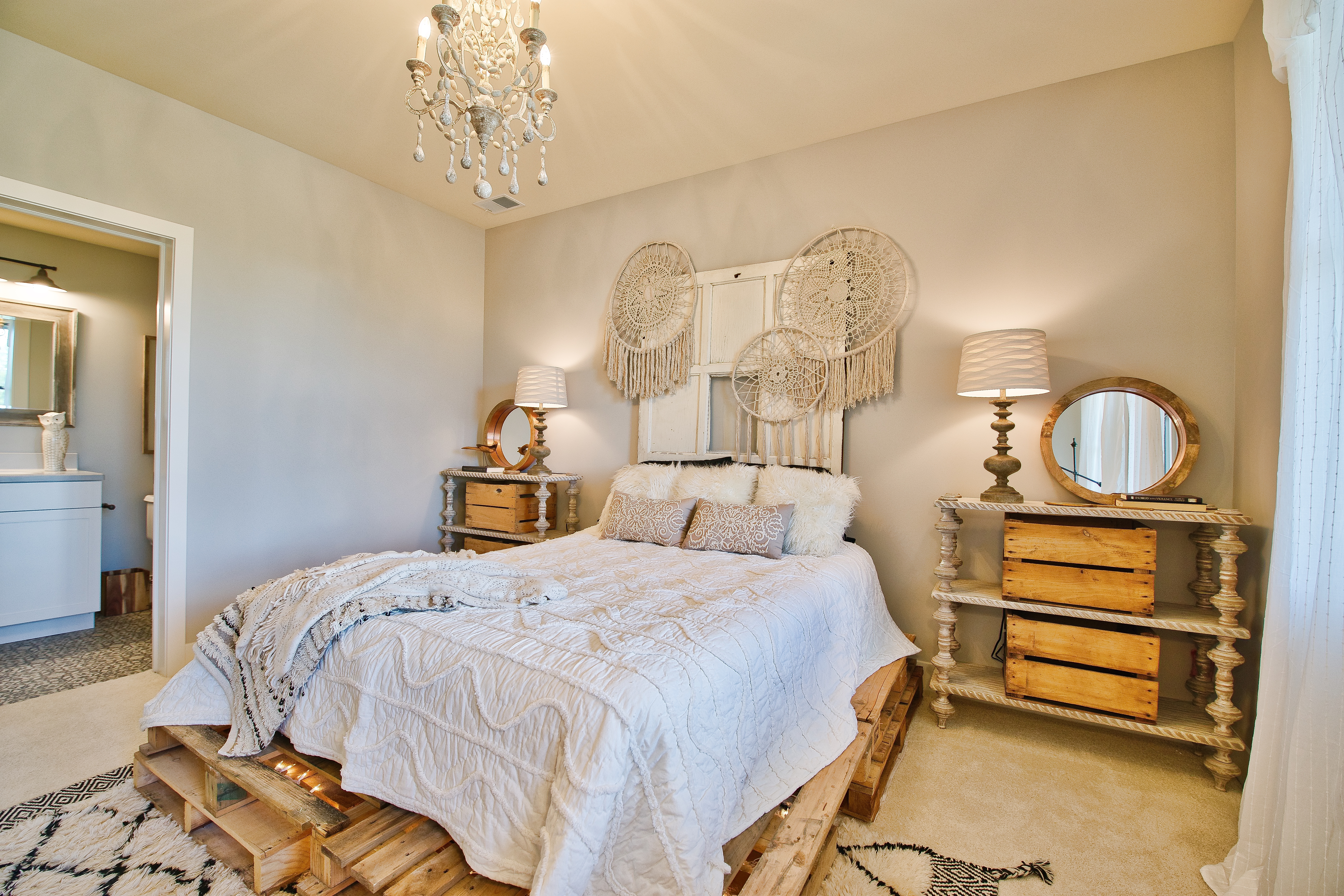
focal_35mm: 15
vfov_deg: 77.4
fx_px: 560
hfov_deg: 100.4
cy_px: 448
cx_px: 672
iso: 250
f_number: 5
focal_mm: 15
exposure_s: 1/60
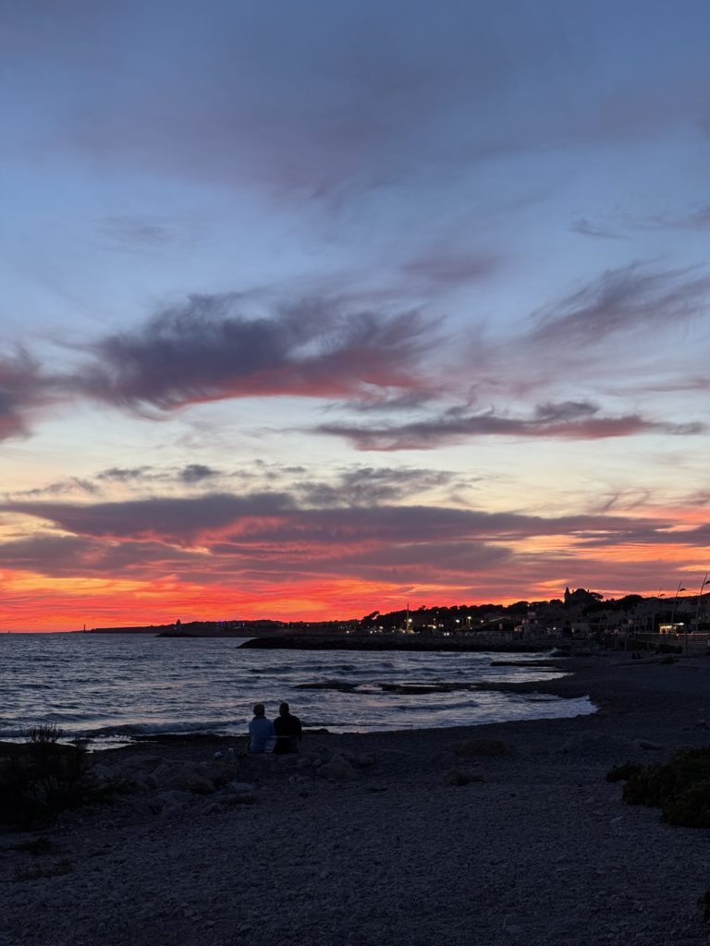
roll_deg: -0.8
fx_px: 1313
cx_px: 355
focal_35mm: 48
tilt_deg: +7.5
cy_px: 473
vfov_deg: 39.7
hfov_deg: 30.3
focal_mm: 6.76
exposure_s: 1/60
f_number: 1.78
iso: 200
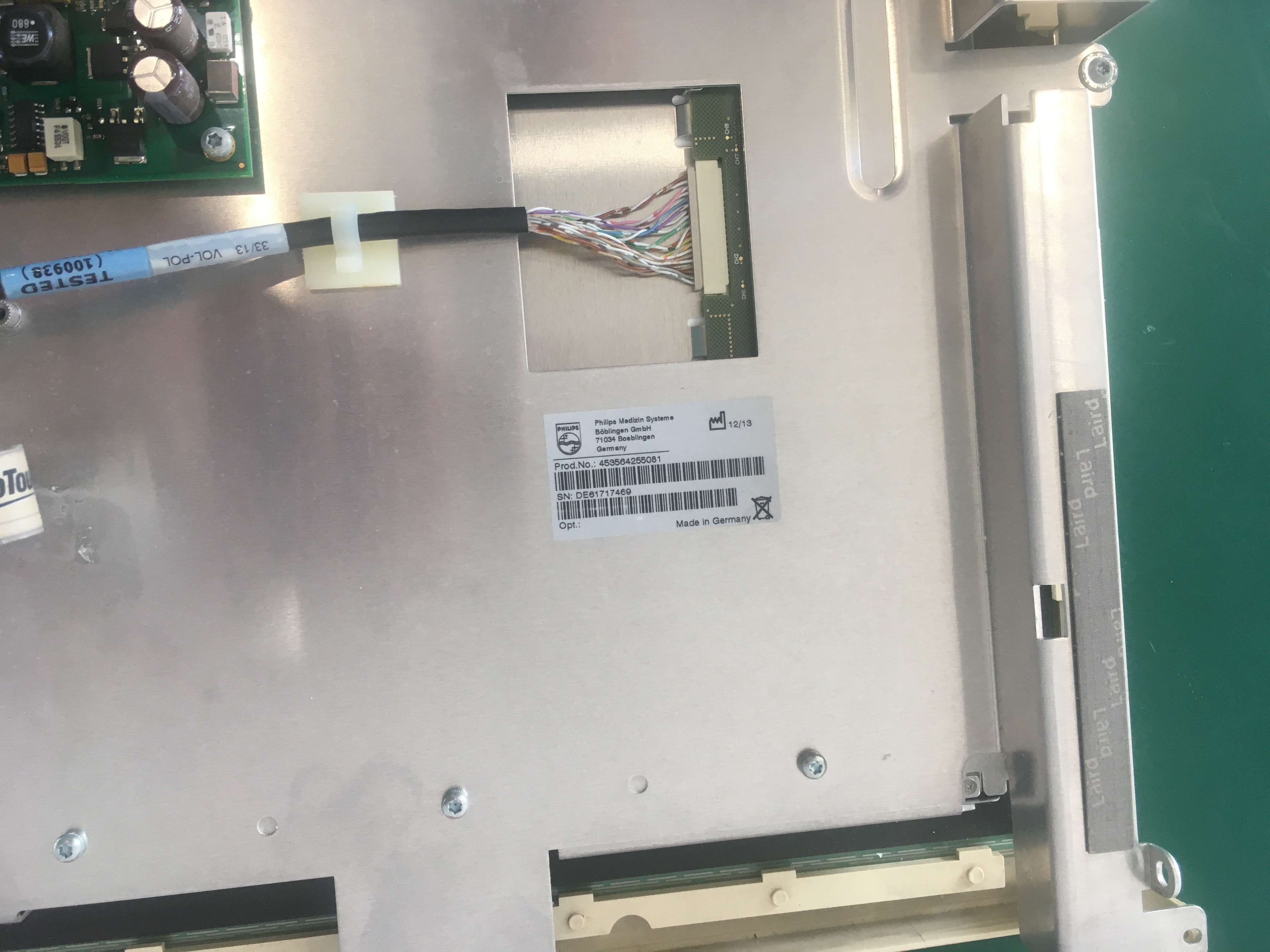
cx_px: 635
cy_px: 476
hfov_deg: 61.7
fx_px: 1064
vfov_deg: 48.2
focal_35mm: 29
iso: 32
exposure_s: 1/33
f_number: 2.2
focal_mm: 4.15
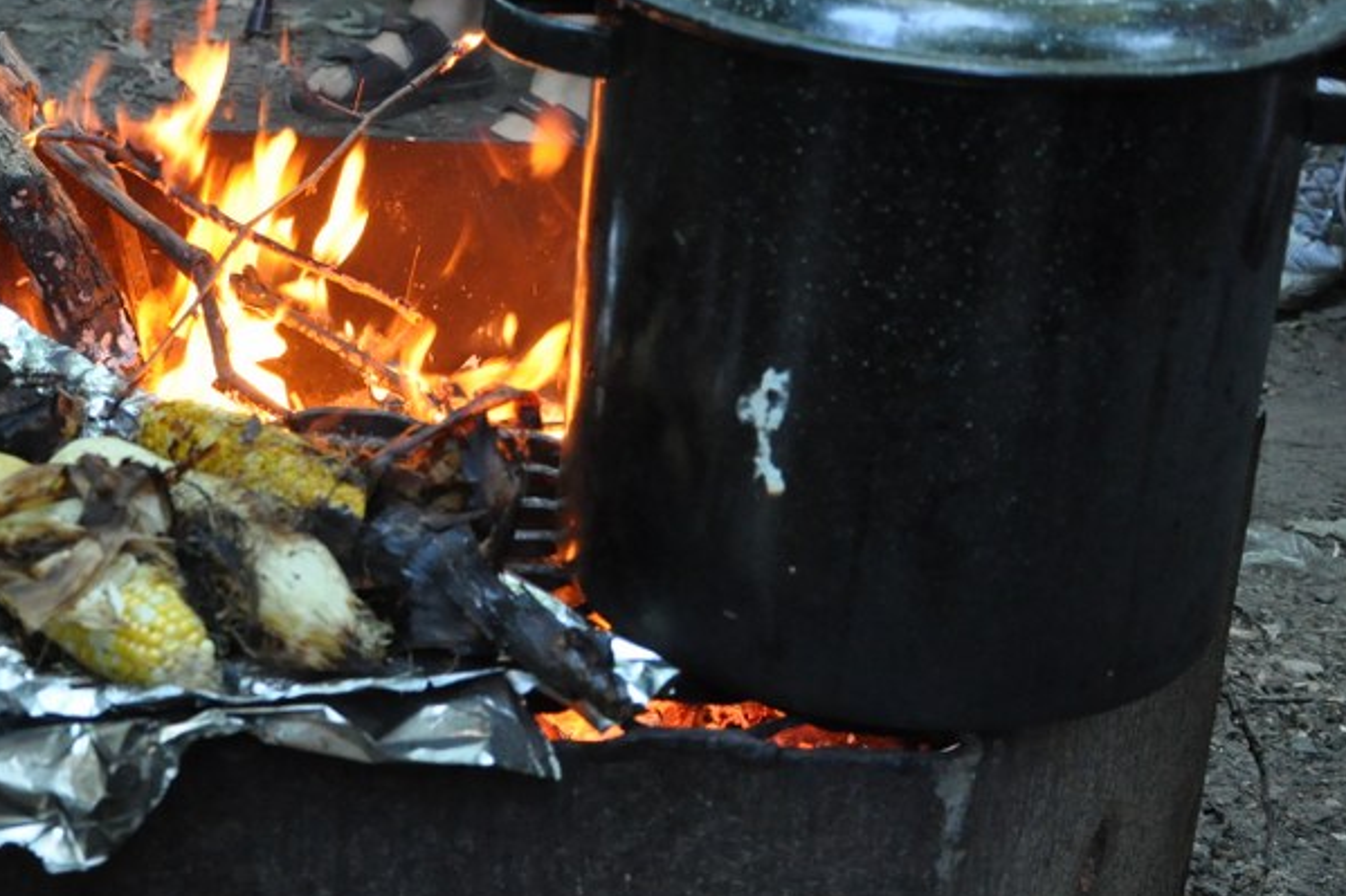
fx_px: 3065
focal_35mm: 82
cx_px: 418
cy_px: 362
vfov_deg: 16.6
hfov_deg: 24.6
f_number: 5.6
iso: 2000
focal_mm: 32
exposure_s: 1/80
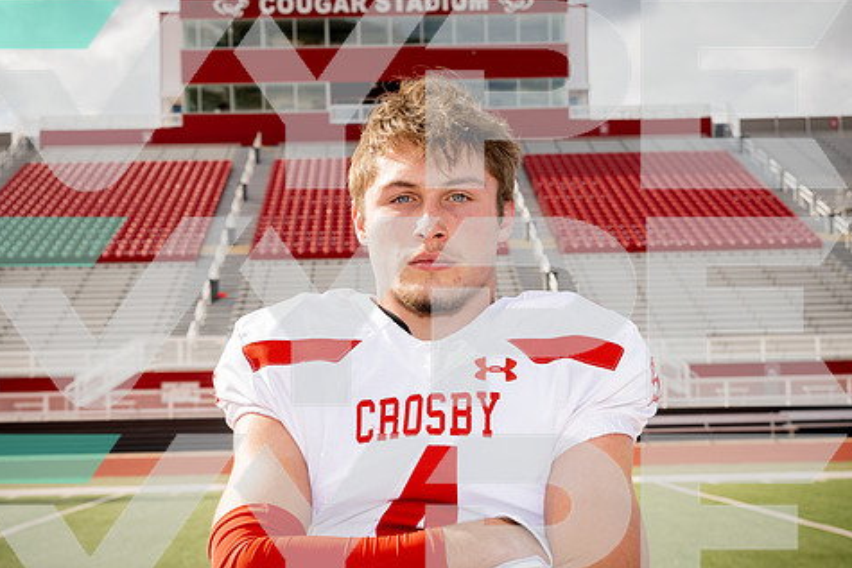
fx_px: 1444
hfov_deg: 32.9
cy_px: 313
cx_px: 396
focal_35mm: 61
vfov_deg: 22.3
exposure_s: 1/250
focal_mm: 50
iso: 100
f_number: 8
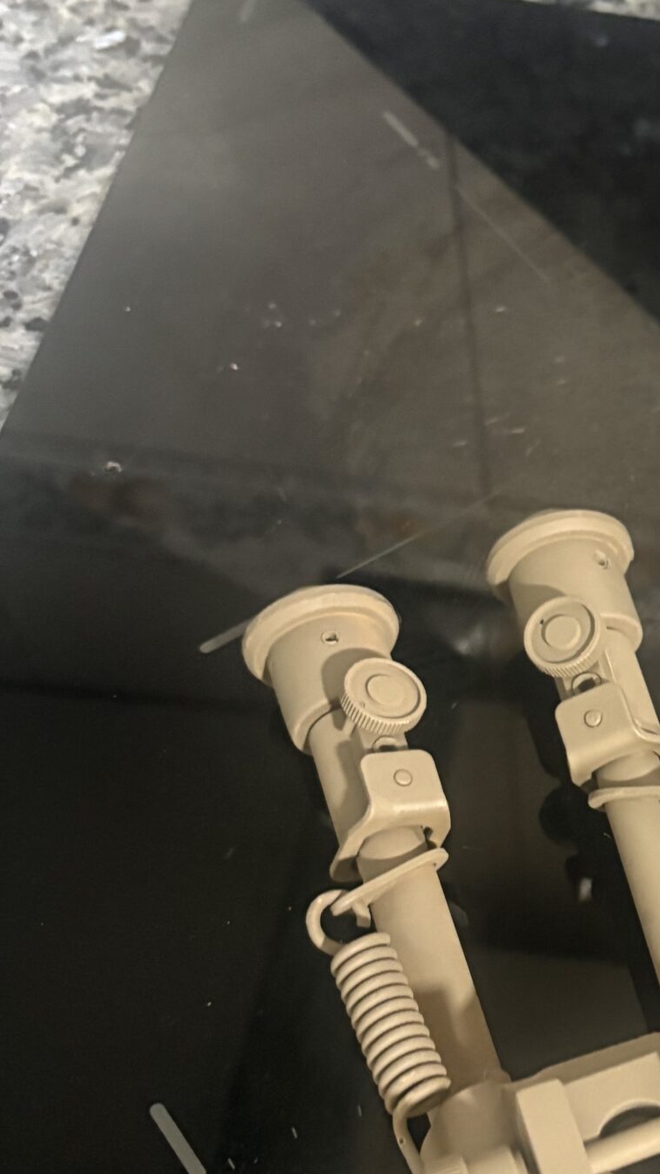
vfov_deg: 38.3
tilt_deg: -58.8
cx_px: 837
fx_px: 1681
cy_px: 729
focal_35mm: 54
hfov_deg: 20.5
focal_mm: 5.96
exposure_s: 1/25
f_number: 1.6
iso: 500
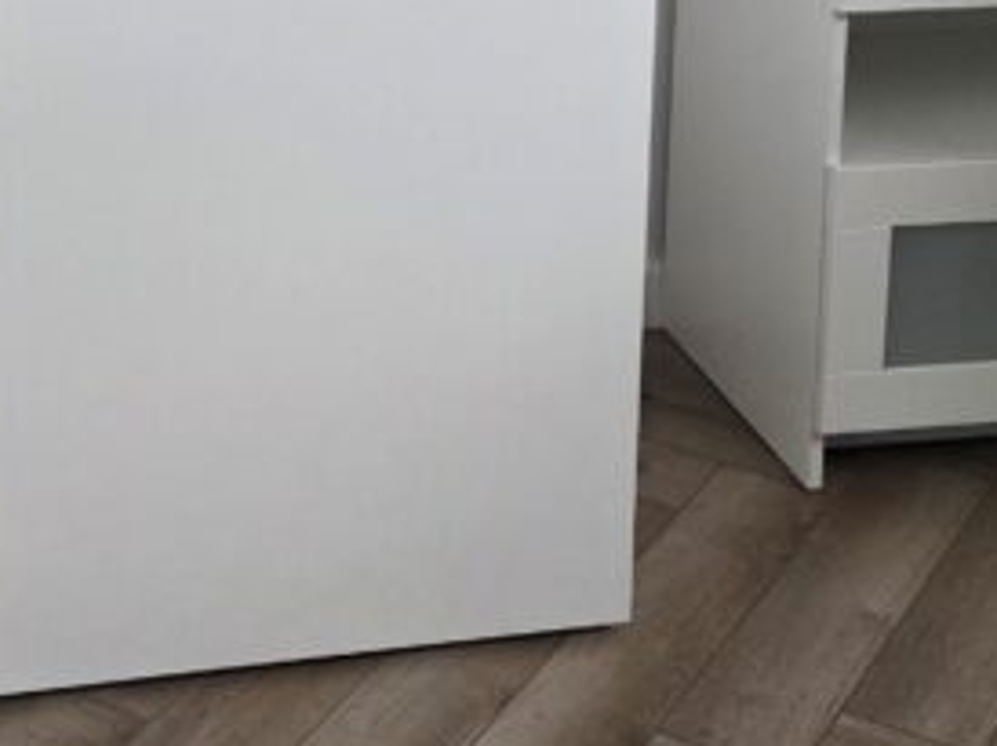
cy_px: -324
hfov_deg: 22.5
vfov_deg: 15.9
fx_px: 2475
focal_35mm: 86
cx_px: 204
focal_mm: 5.4
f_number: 1.8
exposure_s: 1/100
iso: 200
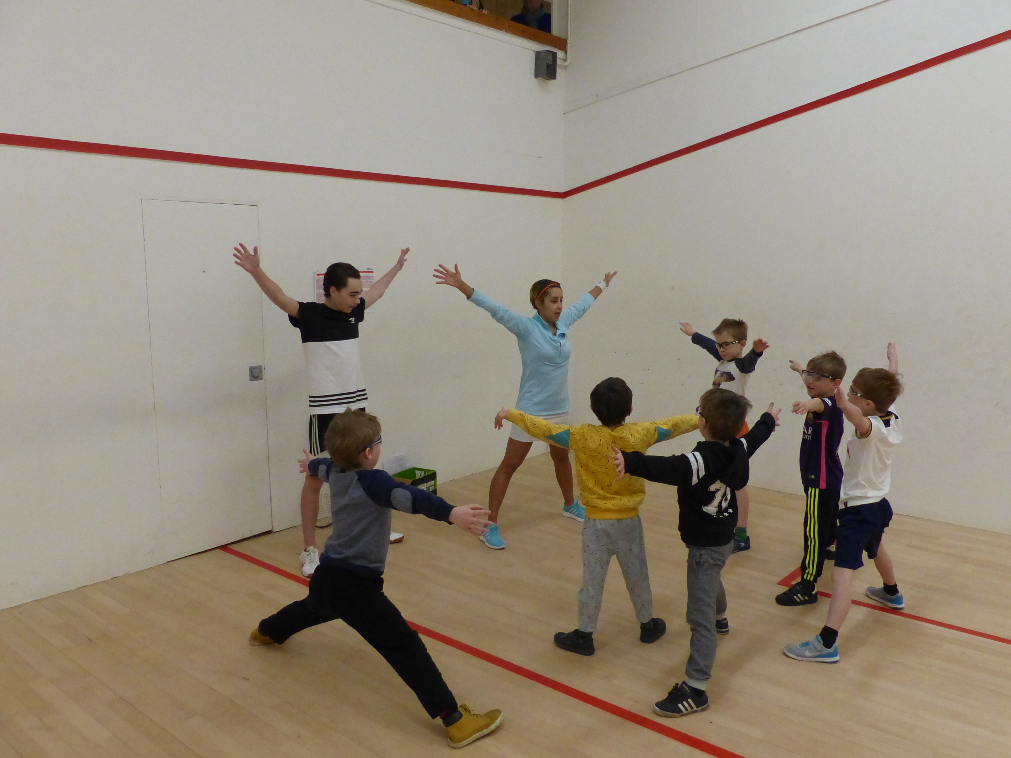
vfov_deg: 51.4
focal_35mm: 27
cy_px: 387
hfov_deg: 65.3
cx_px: 514
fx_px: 789
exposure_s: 1/250
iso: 500
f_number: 2.8
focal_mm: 4.5
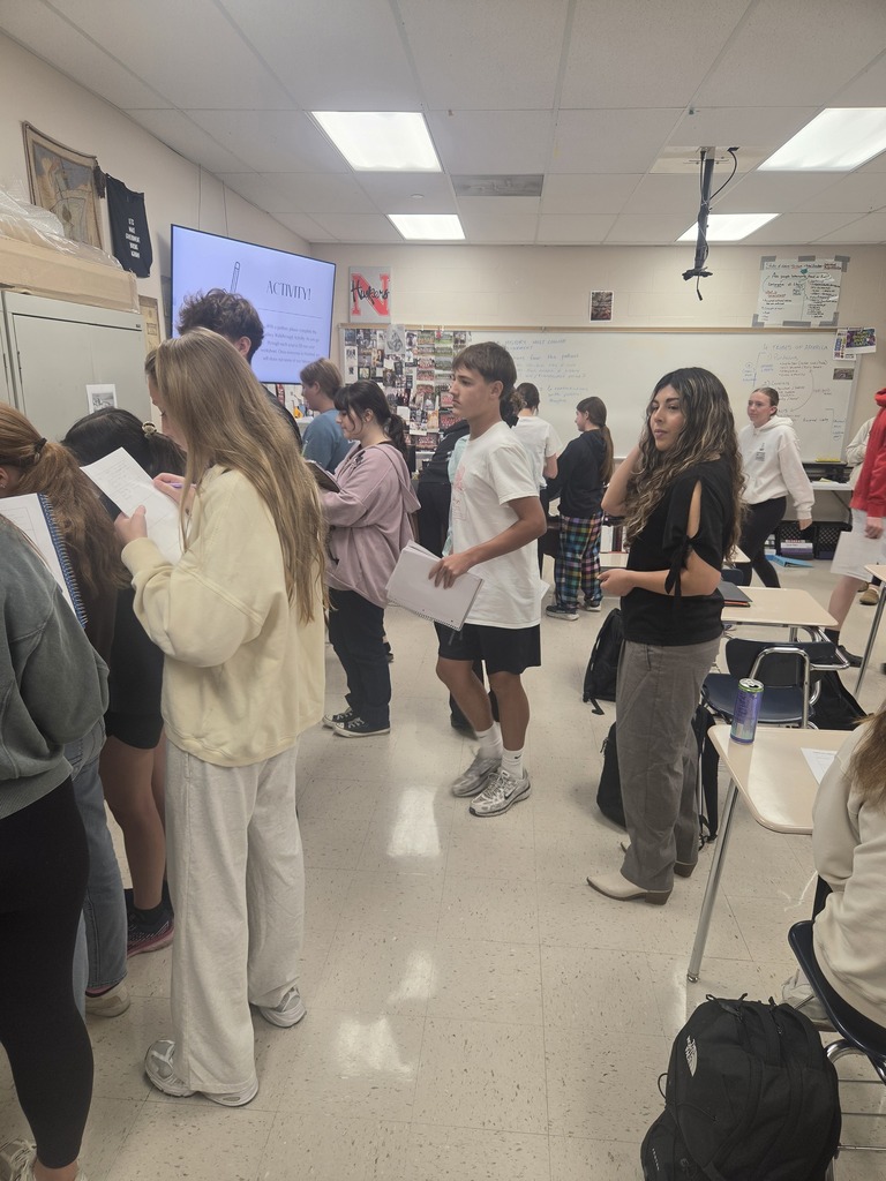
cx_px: 443
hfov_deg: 58.9
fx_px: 785
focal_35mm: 23
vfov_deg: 73.9
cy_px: 590
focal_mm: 5.4
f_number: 1.8
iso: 100
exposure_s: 1/120
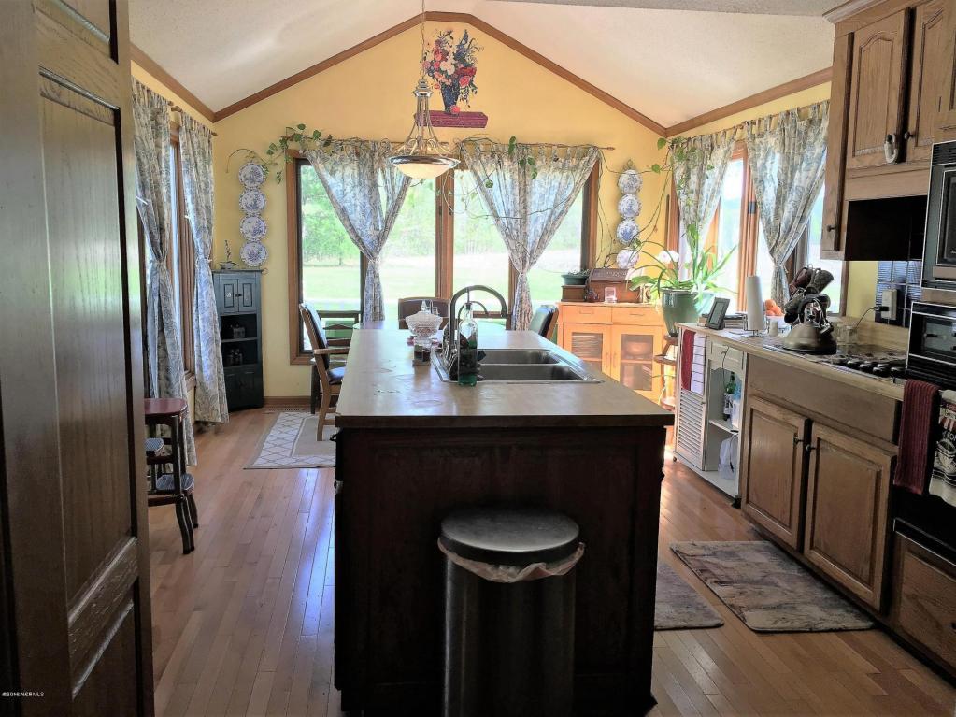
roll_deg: -0.9
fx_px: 801
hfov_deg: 61.7
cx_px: 478
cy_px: 358
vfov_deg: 48.2
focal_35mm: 29
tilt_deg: -6.3
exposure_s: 1/60
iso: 32
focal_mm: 4.15
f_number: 2.2
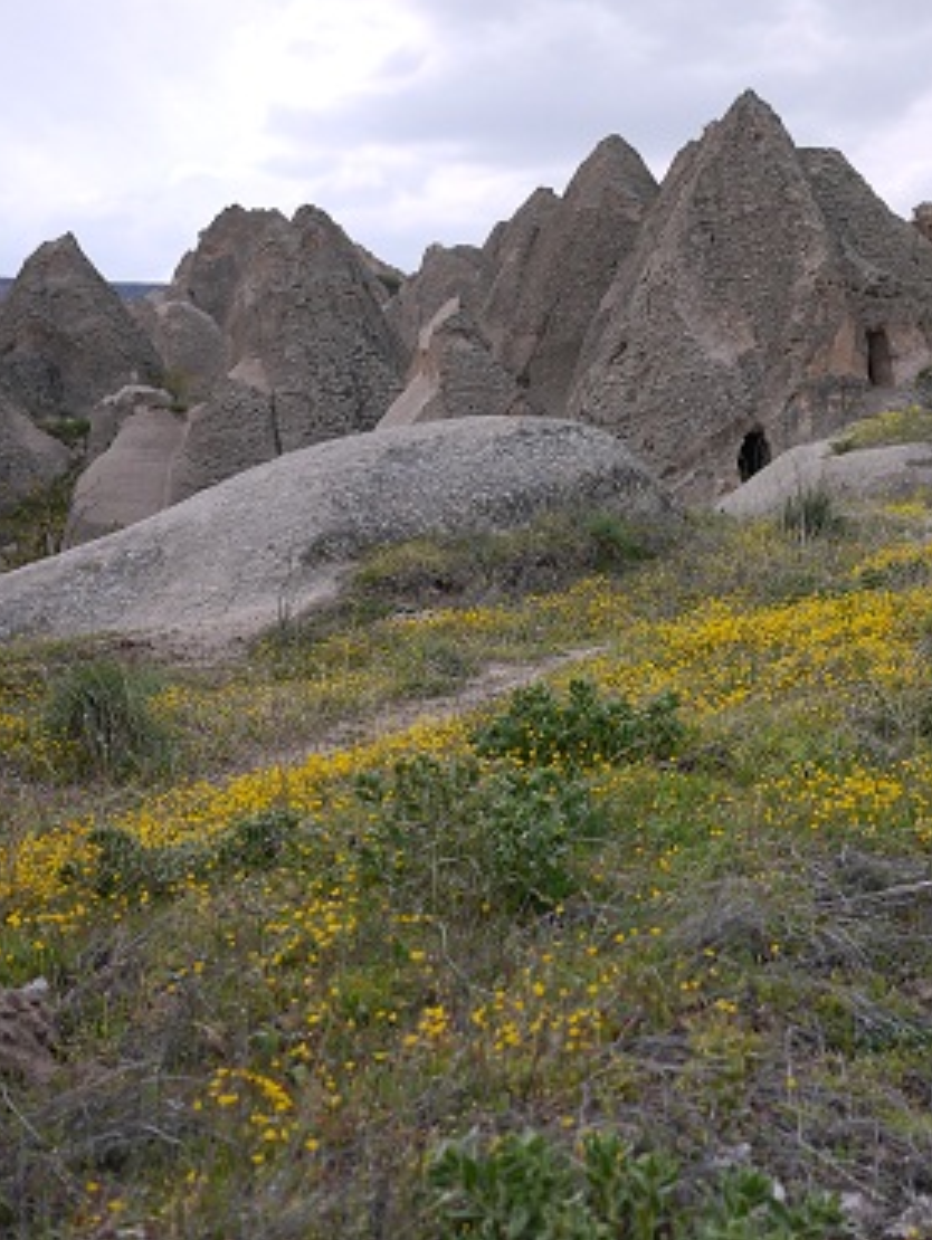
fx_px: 1936
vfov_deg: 35.5
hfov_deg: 26.7
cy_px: 618
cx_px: 717
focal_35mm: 54
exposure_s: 1/2000
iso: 100
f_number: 2.5
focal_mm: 20
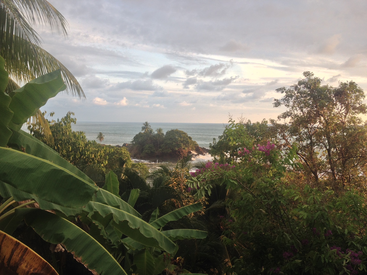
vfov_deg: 40.7
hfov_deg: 52.6
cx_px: 184
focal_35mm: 35
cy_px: 138
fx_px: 371
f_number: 2.4
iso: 50
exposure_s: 1/257
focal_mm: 4.28
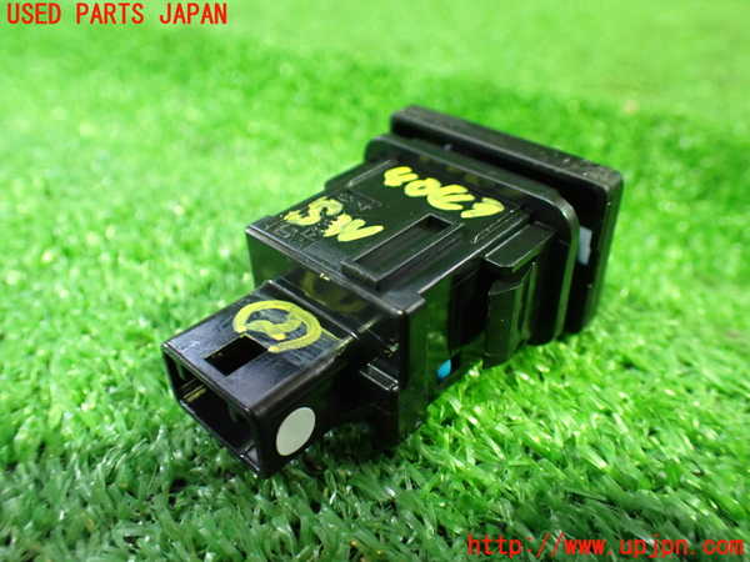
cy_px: 281
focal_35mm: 30
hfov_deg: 60.0
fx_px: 650
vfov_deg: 46.8
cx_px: 375
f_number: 2.3
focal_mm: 5.4
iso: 1000
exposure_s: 1/30
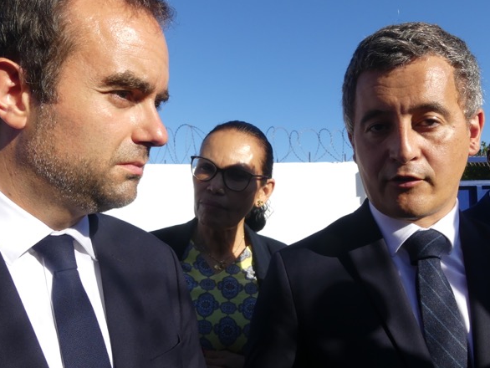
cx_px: 256
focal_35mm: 32
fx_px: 453
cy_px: 207
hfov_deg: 56.8
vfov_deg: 44.1
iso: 100
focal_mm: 4.5
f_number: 4
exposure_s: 1/640
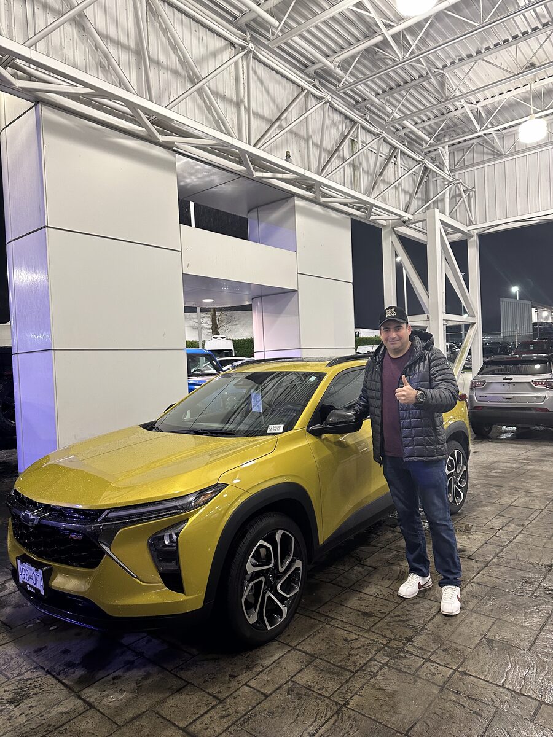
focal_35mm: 24
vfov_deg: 71.6
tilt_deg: +0.0
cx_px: 276
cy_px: 368
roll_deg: +1.7
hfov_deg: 56.8
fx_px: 511
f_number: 1.78
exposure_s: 1/60
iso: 320
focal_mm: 6.86
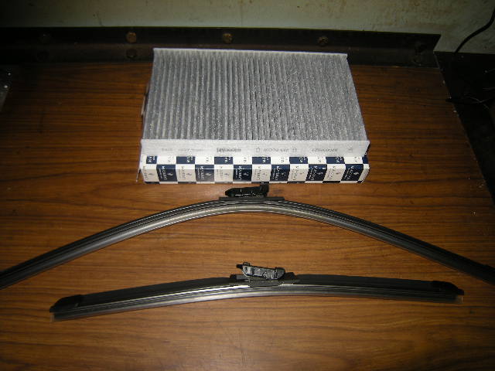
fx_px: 400
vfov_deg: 49.7
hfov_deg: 63.4
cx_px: 248
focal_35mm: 28
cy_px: 186
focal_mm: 4.7
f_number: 2.8
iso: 64
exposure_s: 1/60
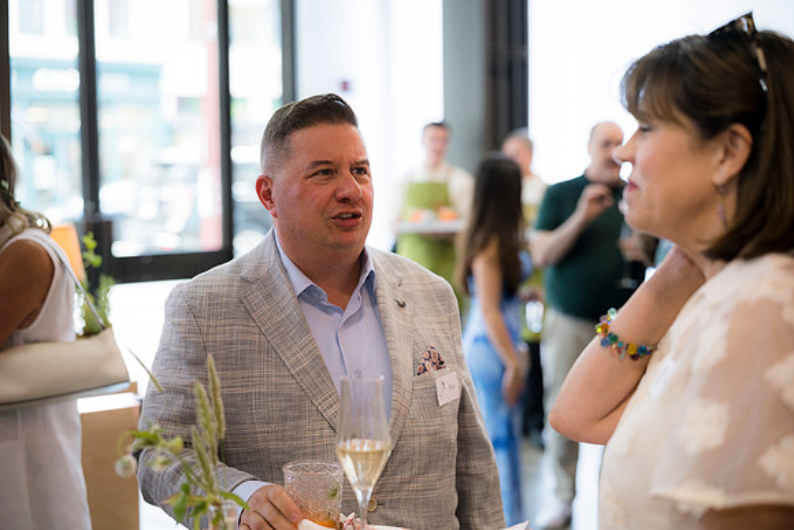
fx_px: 1213
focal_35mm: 55
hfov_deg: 36.2
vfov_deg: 24.6
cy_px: 265
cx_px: 397
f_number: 2.2
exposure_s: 1/160
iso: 400
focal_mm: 55
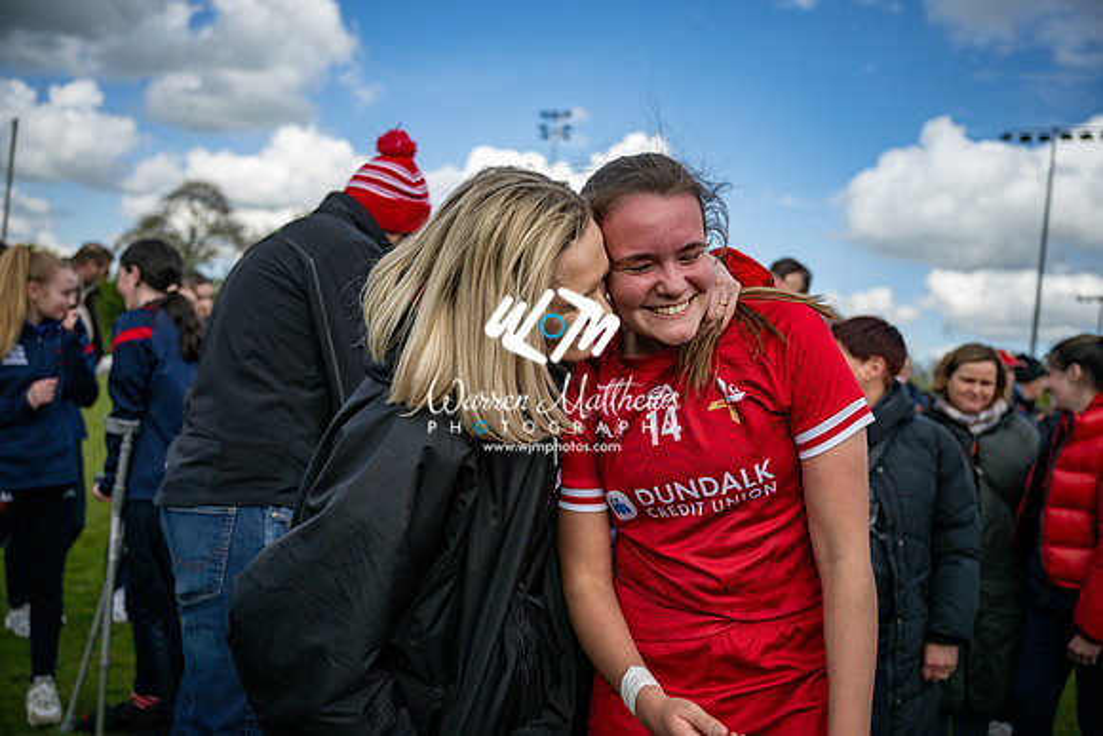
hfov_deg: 59.5
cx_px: 552
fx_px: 965
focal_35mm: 32
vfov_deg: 41.7
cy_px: 368
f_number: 2.8
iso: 80
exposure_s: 1/6400
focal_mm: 31.5
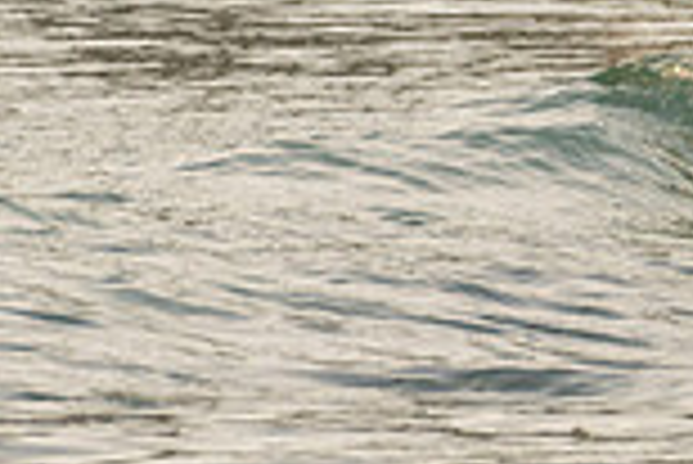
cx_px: 962
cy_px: 18
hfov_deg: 0.9
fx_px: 44277
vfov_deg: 0.6
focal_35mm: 2298
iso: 500
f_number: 5.6
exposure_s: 1/500
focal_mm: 500
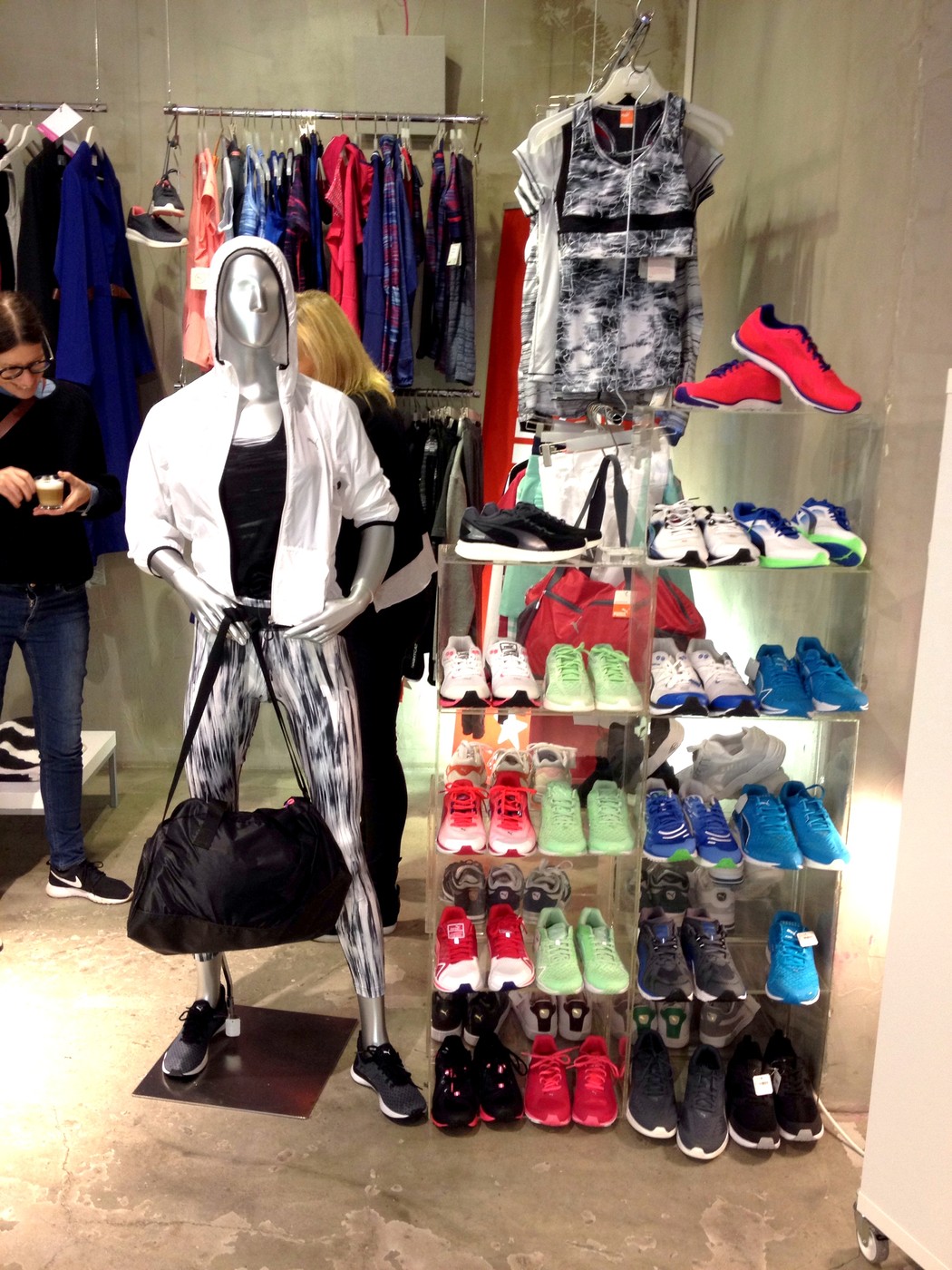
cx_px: 476
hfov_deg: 40.7
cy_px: 635
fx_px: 1283
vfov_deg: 52.6
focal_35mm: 35
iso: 100
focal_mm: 4.28
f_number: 2.4
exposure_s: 1/20
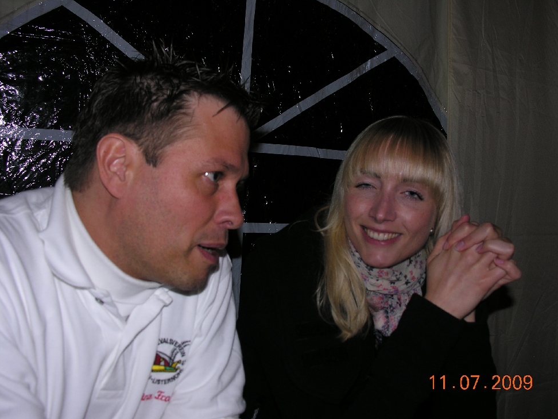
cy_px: 212
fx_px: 580
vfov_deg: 39.7
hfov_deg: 51.3
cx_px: 286
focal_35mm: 36
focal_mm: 8.9
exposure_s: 1/60.1
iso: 50
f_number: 2.8
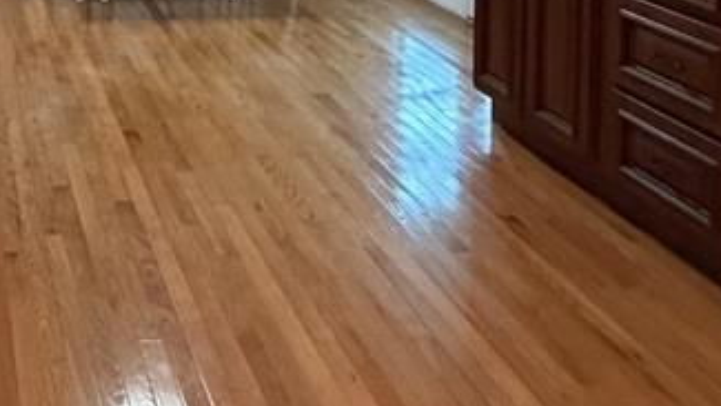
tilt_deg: -2.3
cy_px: -229
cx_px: -20
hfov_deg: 39.4
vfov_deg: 21.5
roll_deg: -0.6
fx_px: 861
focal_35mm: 45
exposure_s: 1/60
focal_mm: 2.22
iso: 640
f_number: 2.2
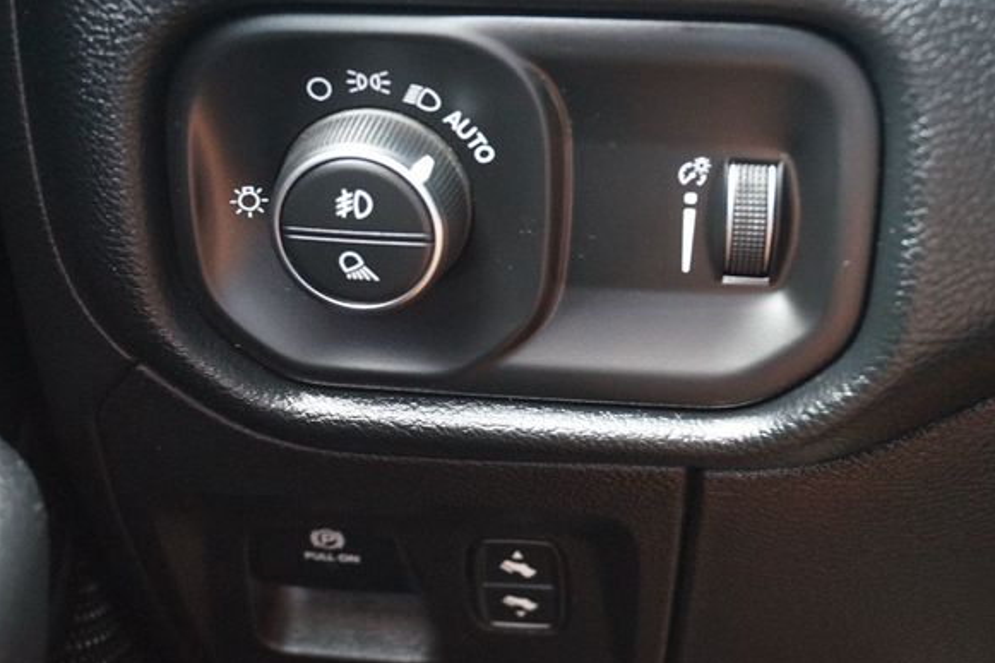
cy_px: 324
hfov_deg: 36.5
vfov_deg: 24.8
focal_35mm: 55
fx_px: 1507
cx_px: 476
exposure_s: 1/15
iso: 3200
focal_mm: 33
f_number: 5
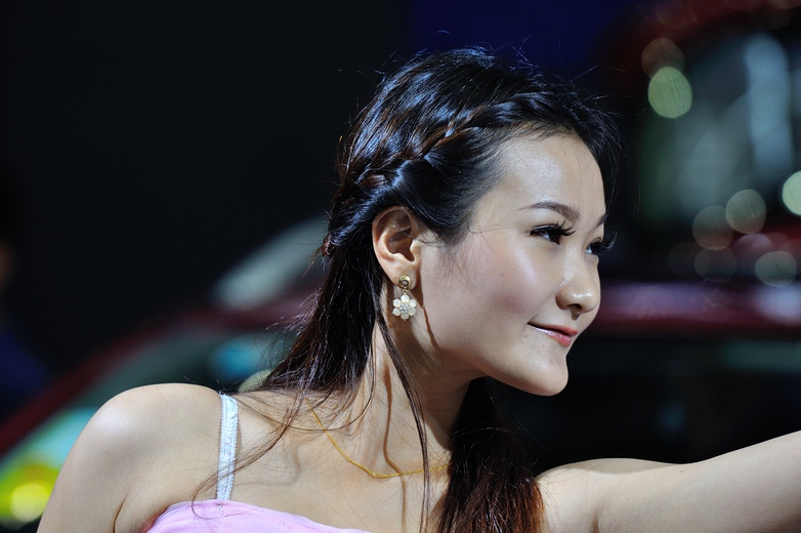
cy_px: 266
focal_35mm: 278
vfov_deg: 4.9
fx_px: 6169
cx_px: 400
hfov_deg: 7.4
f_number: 2.8
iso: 200
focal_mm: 185
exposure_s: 1/125
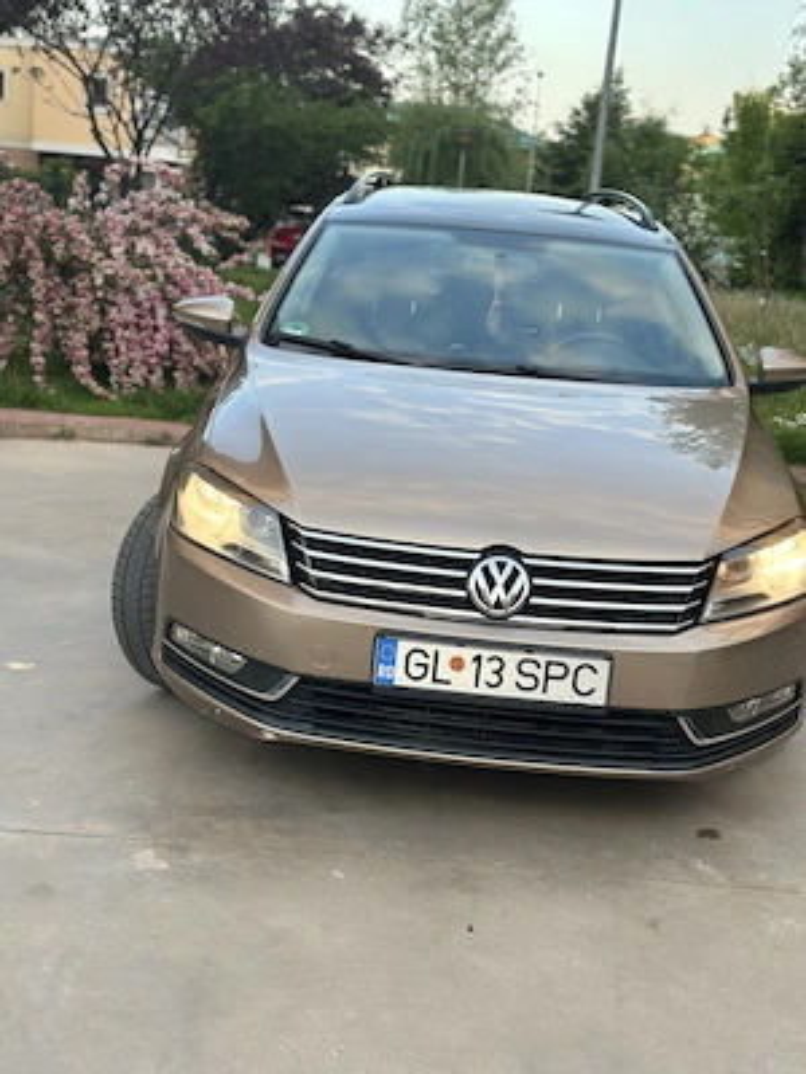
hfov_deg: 30.3
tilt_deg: -12.3
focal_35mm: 48
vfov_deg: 39.7
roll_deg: -5.2
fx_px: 1490
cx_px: 403
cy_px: 537
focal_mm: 6.86
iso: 80
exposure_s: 1/424
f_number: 1.78
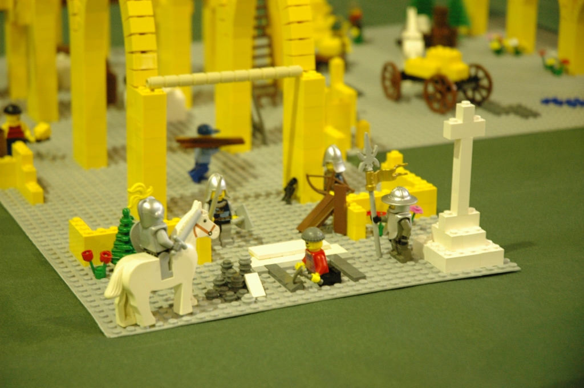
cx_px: 292
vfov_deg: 13.0
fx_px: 1701
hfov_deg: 19.5
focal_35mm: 105
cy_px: 194
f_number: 4.5
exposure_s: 1/10
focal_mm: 70
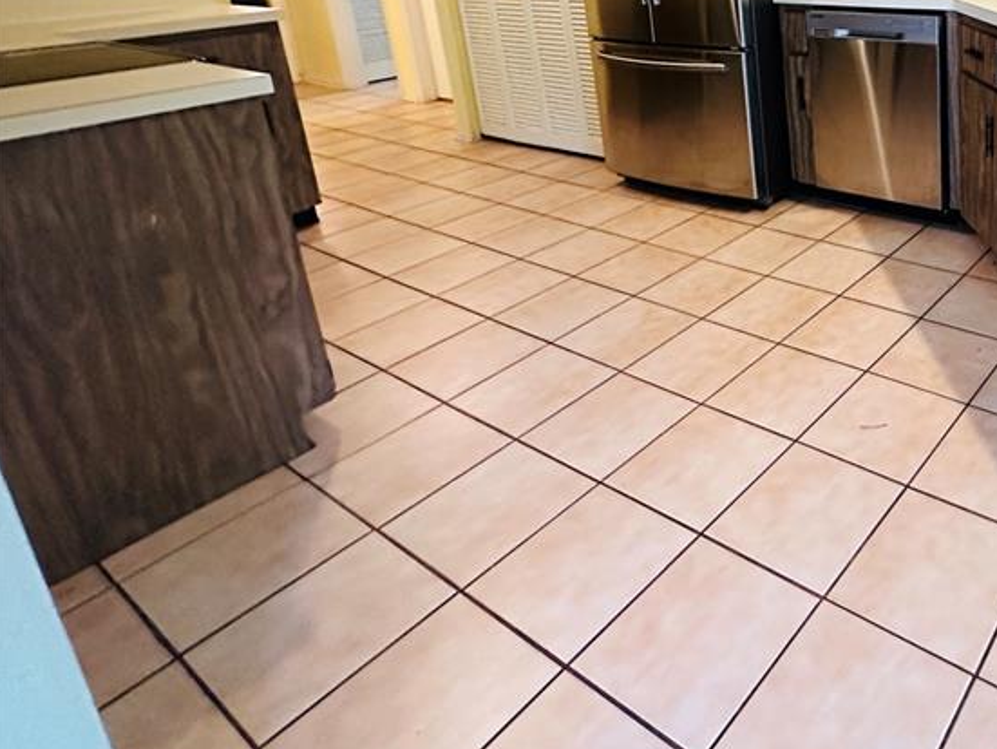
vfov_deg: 48.5
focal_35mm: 26
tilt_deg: -14.4
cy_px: 100
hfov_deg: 56.7
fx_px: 749
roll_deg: +1.5
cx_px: 921
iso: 800
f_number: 2.2
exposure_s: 1/60
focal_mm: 2.22
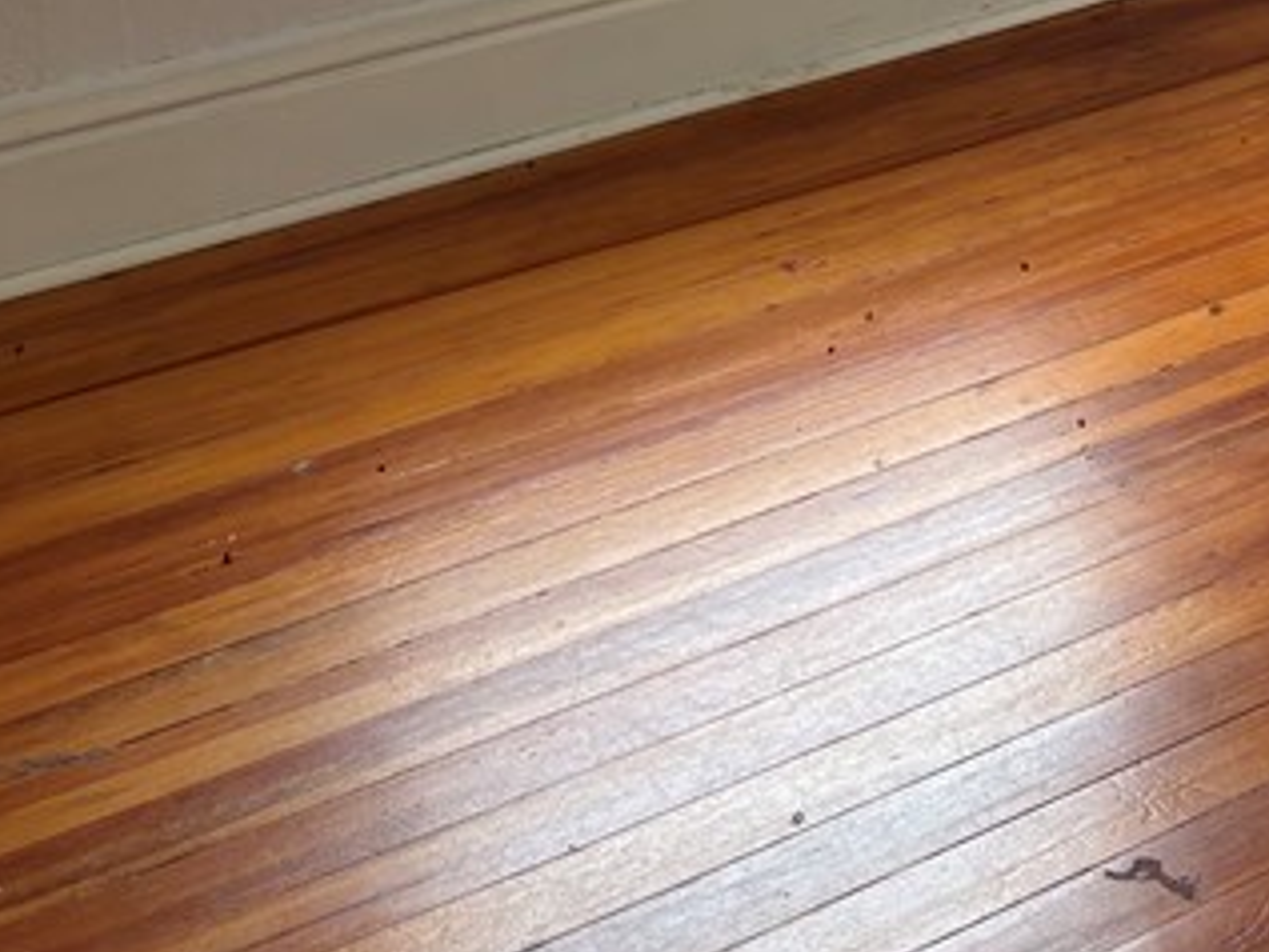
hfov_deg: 19.9
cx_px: 1946
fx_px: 3081
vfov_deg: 16.1
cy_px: -484
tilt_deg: -12.6
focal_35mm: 84
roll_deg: -0.1
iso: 80
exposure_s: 1/223
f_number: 1.6
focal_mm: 5.96
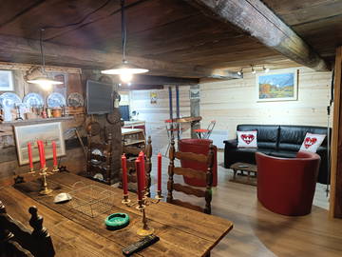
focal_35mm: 23
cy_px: 128
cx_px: 171
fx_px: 227
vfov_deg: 58.9
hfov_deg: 73.9
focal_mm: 6.14
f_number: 1.6
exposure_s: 1/33.3
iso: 1000
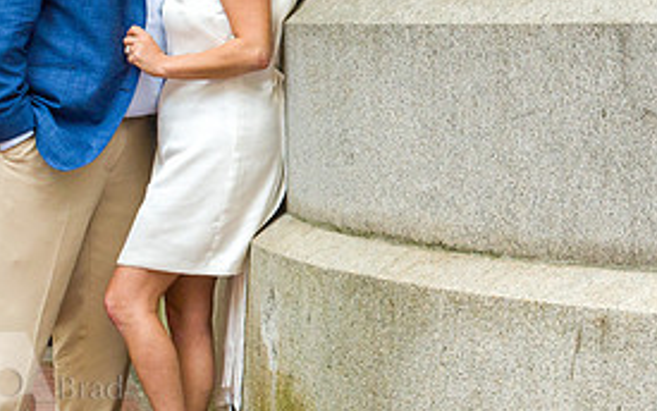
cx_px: 359
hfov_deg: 12.5
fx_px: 3009
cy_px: 145
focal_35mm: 168
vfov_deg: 7.8
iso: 800
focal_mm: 70
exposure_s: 1/640
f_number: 6.3
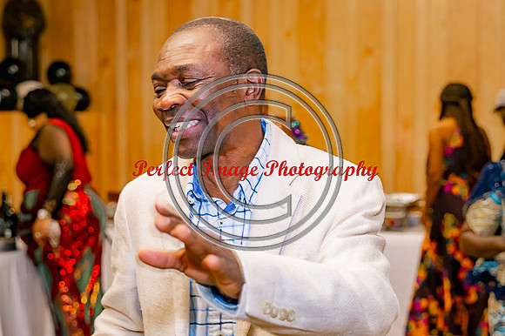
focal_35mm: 61
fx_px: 855
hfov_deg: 32.9
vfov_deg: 22.2
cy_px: 168
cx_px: 252
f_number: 3.2
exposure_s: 1/125
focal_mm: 41
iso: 900
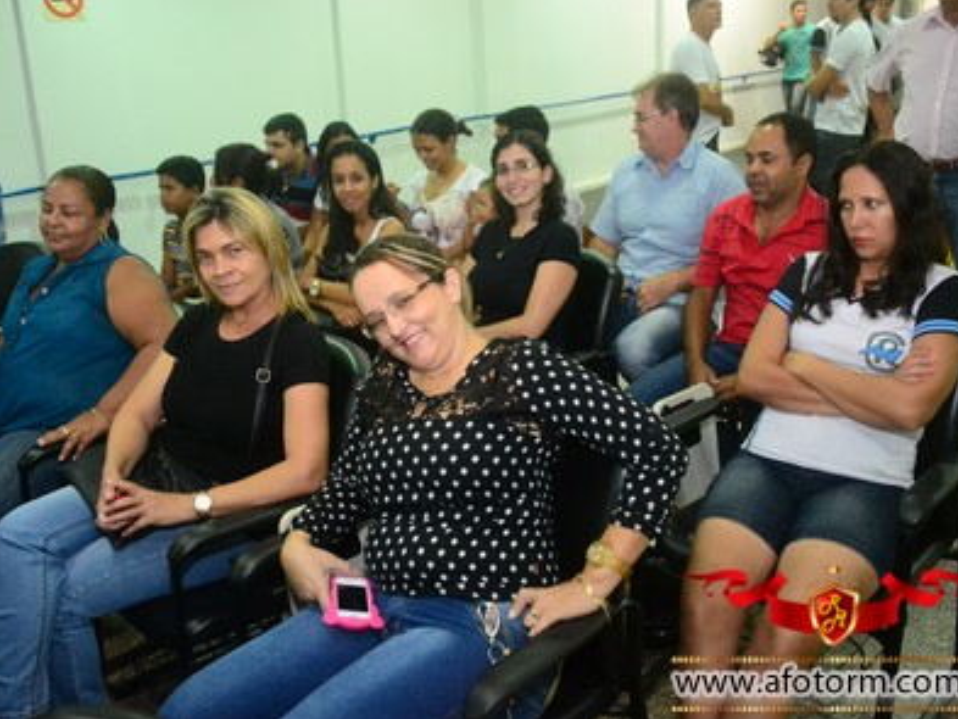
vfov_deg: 43.0
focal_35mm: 33
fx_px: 914
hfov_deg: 55.3
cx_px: 468
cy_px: 358
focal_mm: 20
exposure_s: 1/80
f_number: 3.5
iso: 3200
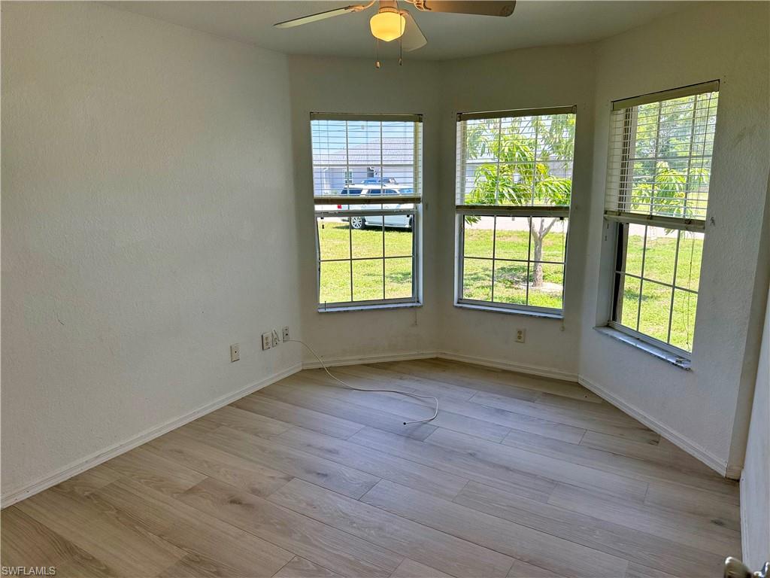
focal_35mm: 24
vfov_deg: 56.8
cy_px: 289
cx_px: 385
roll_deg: +0.8
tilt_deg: -9.2
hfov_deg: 71.6
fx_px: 534
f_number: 1.78
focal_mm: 6.76
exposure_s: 1/440
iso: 100
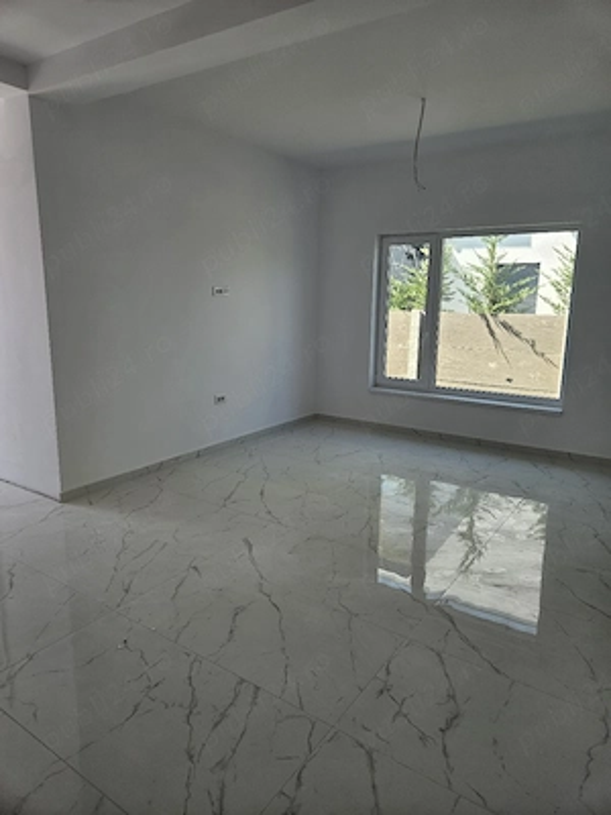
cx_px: 306
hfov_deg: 58.9
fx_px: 541
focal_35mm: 23
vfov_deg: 73.9
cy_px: 408
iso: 40
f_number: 1.8
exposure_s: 1/227
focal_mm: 5.4
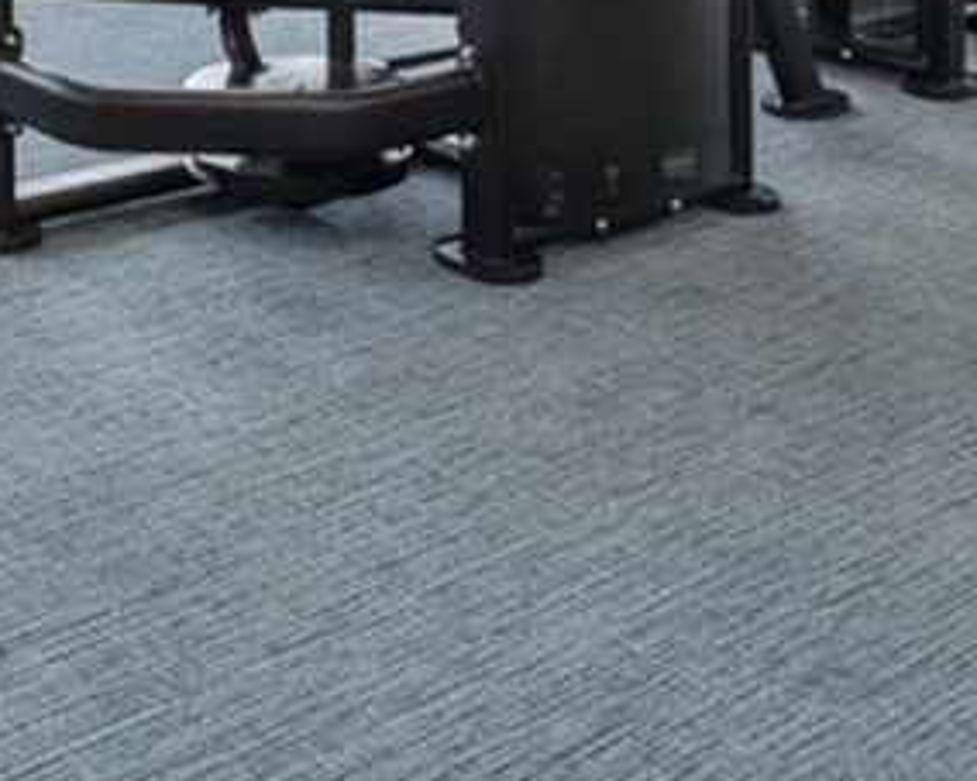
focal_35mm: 74
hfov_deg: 25.2
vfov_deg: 17.9
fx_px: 2139
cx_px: 151
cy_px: -471
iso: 200
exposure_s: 1/30
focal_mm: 14
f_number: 8
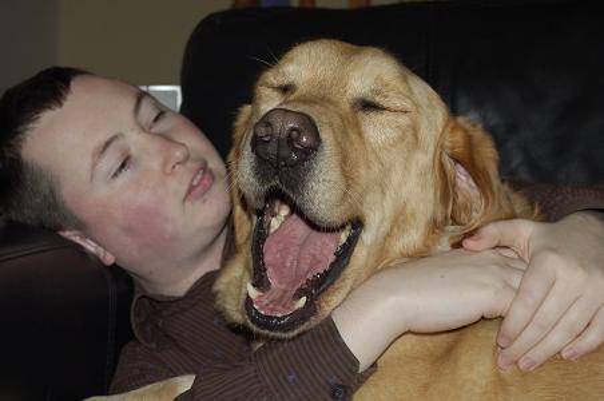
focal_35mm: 72
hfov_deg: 28.1
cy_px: 200
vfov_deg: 18.9
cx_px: 302
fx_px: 1206
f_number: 7.1
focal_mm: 48
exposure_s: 1/60
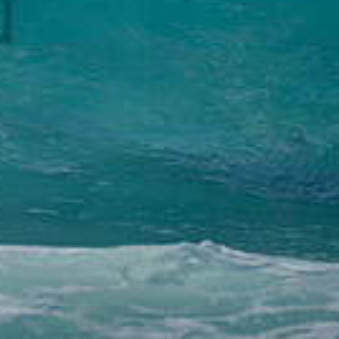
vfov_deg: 0.8
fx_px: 24985
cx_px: -422
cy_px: -84
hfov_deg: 0.8
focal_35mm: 2255
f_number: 5.6
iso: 125
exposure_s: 1/2000
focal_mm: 500
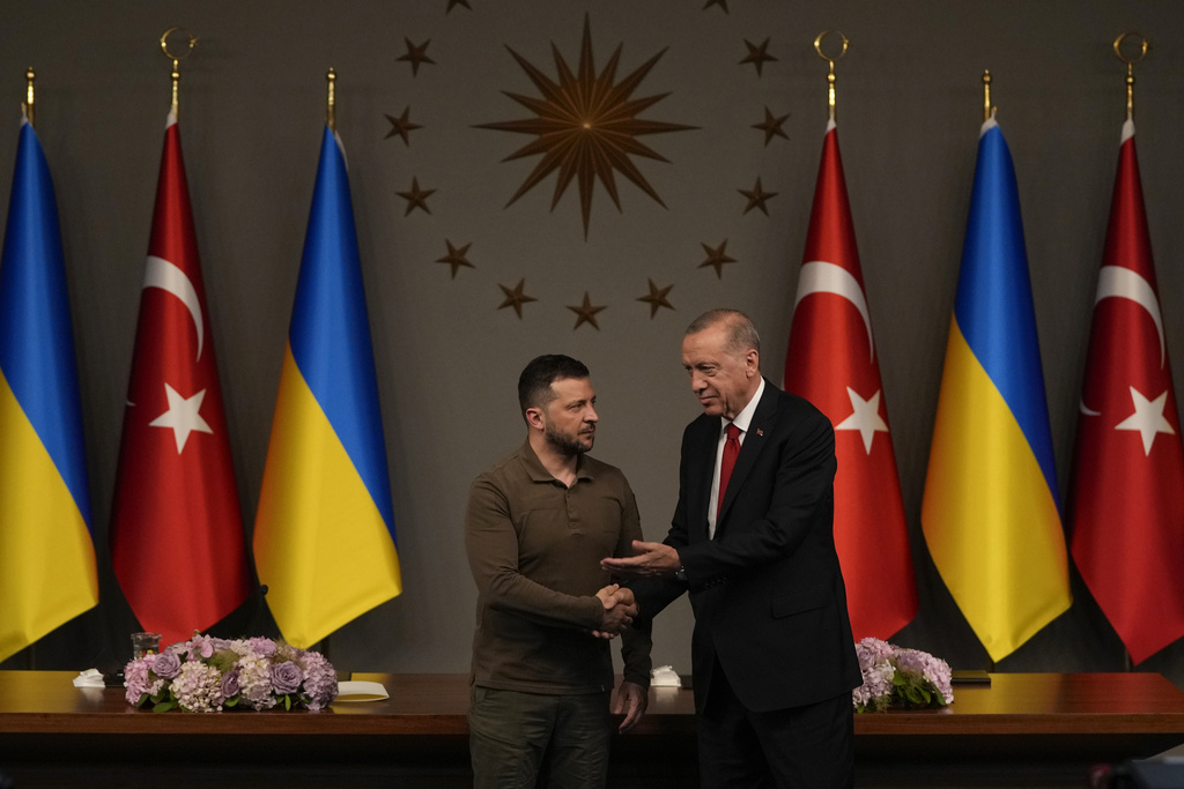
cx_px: 592
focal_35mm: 126
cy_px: 394
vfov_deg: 10.9
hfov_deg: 16.3
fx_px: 4144
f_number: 2.8
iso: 2500
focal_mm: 84
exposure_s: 1/400
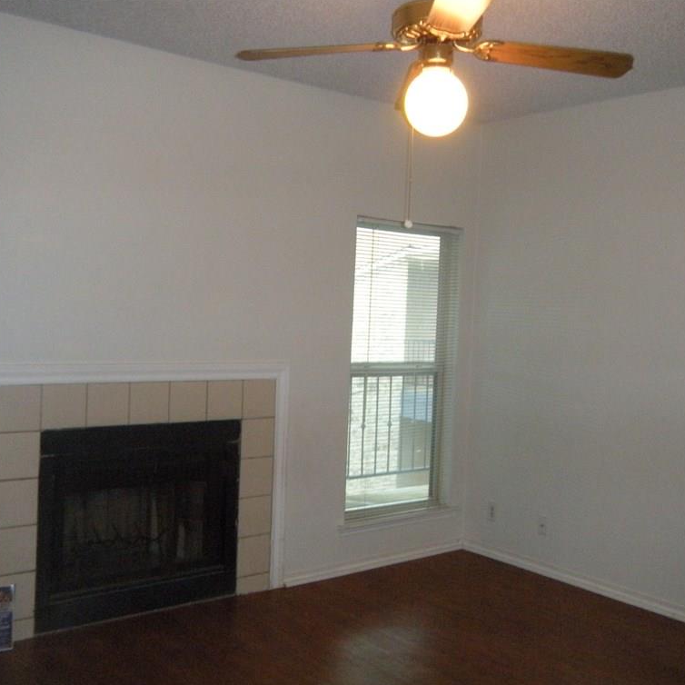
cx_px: 364
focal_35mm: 42
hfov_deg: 40.0
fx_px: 940
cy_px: 343
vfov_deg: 40.0
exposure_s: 1/30
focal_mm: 5.9
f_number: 3.8
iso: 400
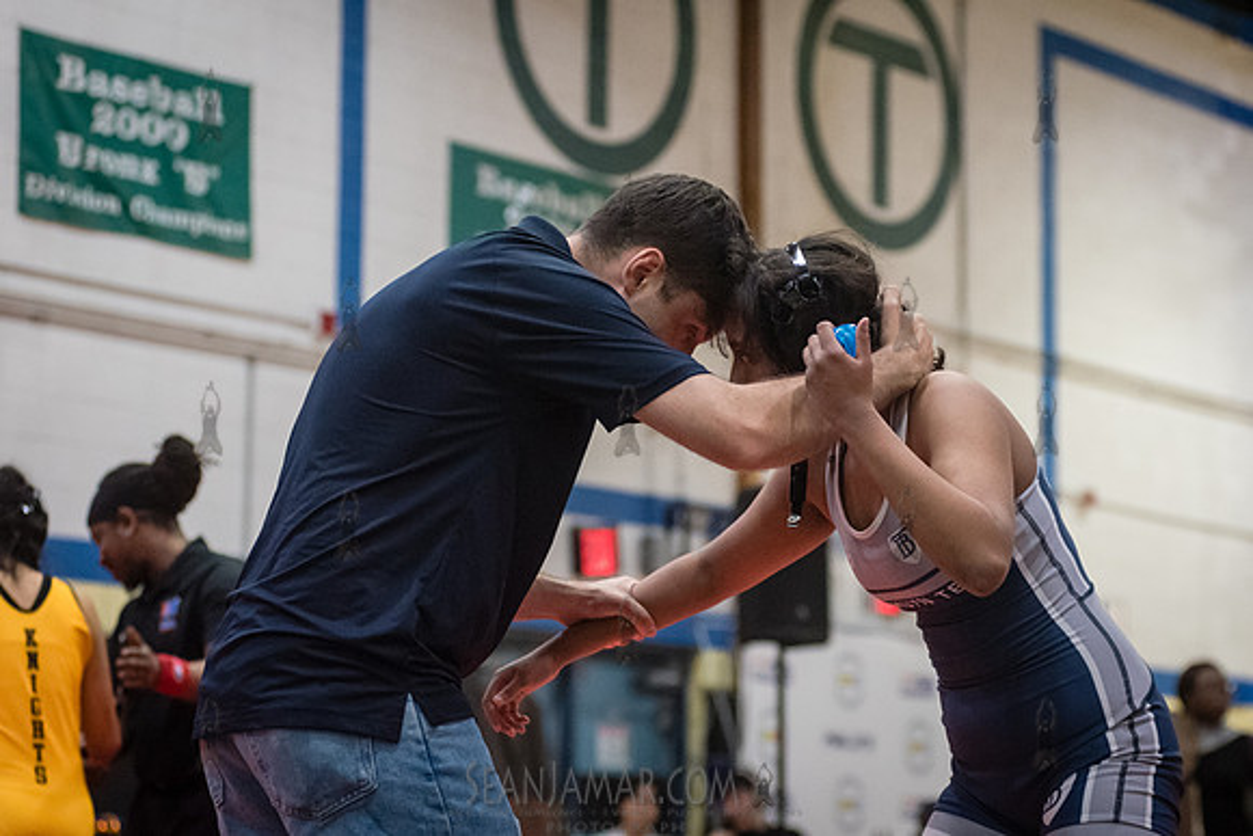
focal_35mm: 97
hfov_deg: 21.0
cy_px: 456
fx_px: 3383
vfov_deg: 14.1
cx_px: 737
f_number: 3.5
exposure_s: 1/400
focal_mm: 80
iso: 8000
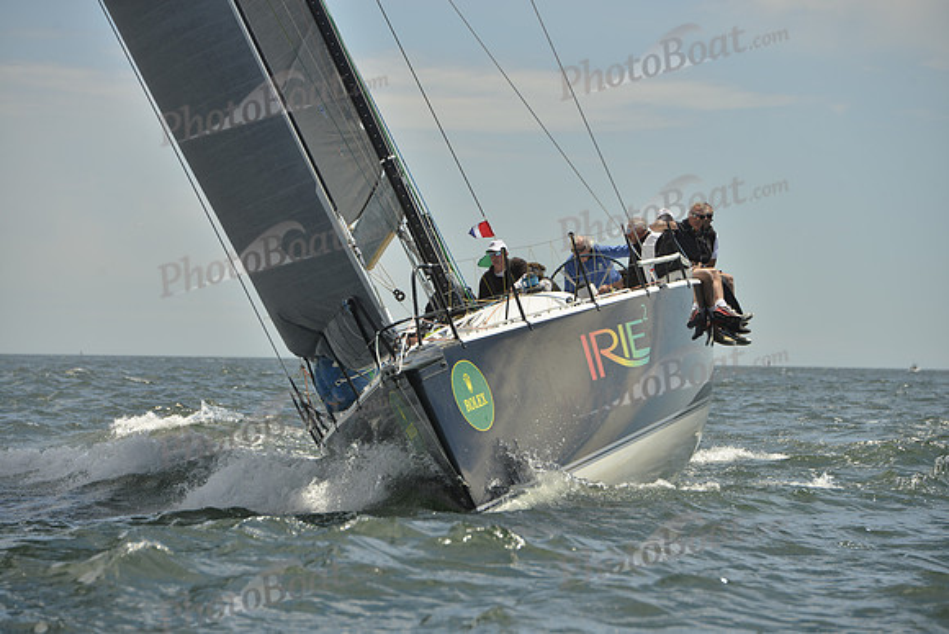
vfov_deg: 6.9
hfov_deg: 10.3
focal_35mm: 200
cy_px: 317
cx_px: 474
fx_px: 5273
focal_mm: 200
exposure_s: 1/1600
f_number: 9
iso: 280
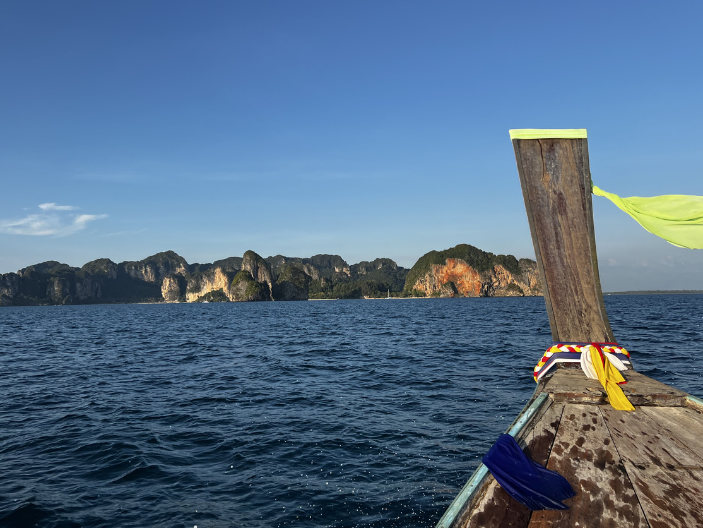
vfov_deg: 49.8
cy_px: 274
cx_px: 333
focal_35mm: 28
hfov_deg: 63.4
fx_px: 569
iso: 50
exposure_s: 1/2841
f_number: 1.5
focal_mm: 5.7
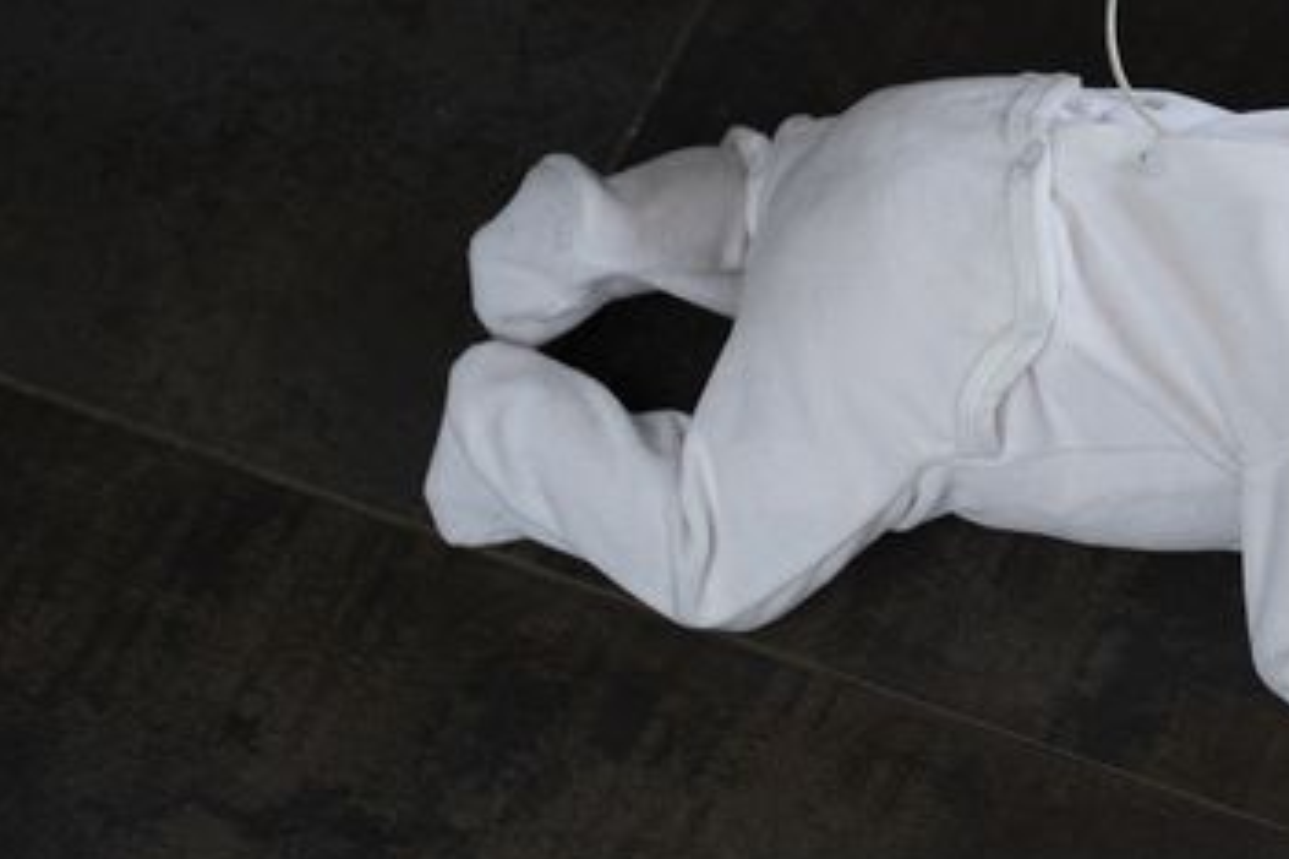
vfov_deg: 11.9
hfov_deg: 17.4
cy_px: 7
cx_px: 1395
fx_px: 4082
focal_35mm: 114
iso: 1600
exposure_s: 1/125
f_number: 4.5
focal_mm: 50
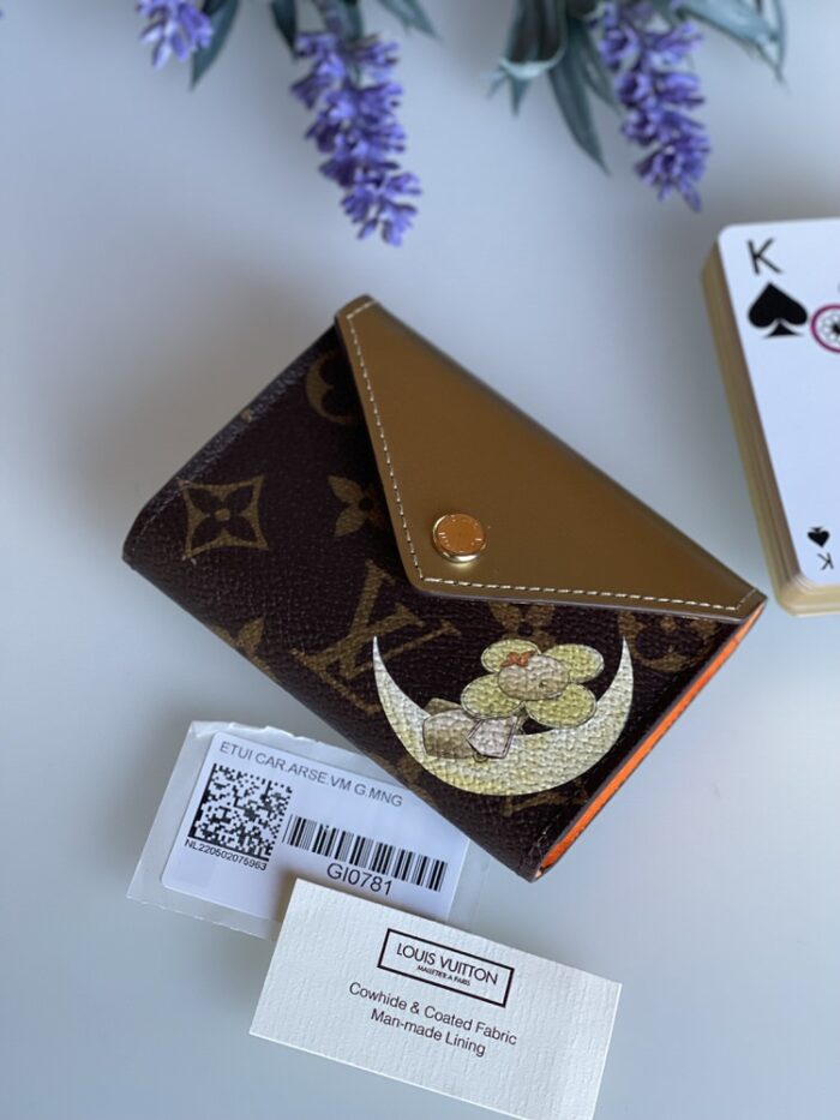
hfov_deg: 22.9
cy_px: 560
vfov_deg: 30.3
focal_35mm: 64
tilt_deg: -62.3
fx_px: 2070
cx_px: 420
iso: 200
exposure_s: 1/121
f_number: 2.2
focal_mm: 7.5
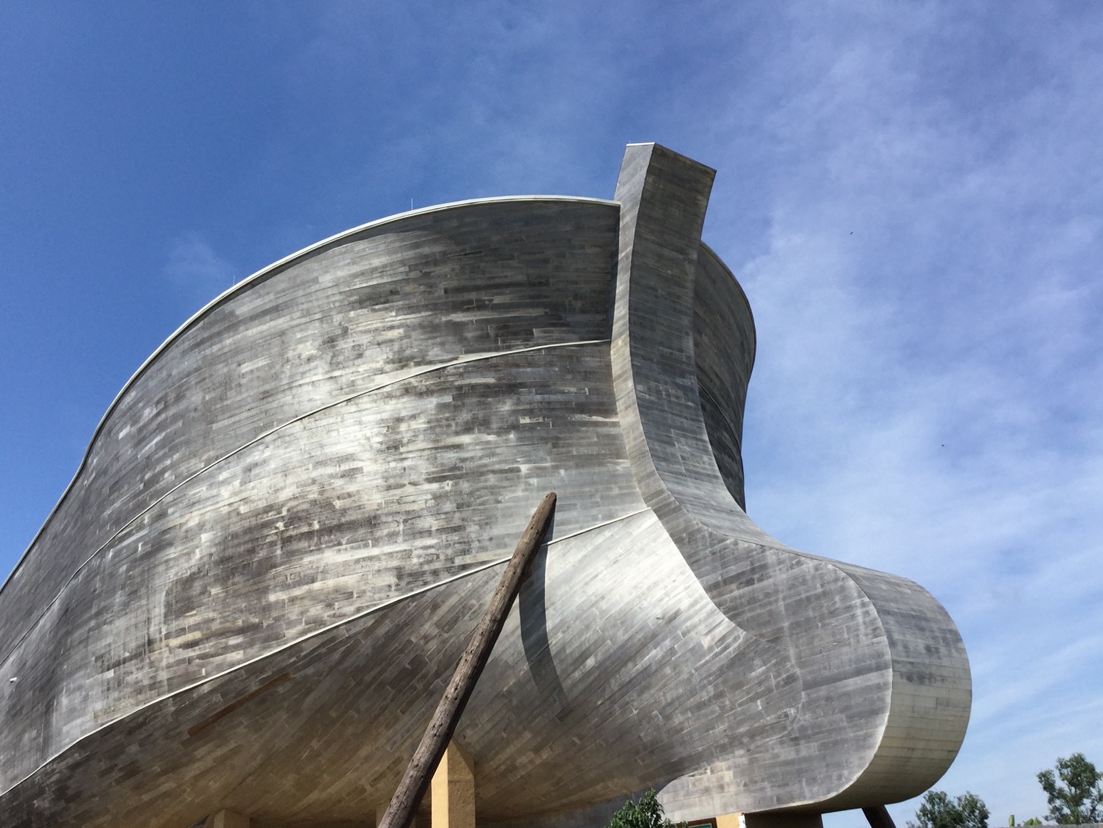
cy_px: 424
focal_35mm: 32
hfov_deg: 56.8
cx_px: 539
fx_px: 1020
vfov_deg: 44.2
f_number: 2.4
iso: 25
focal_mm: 3.3
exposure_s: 1/1733
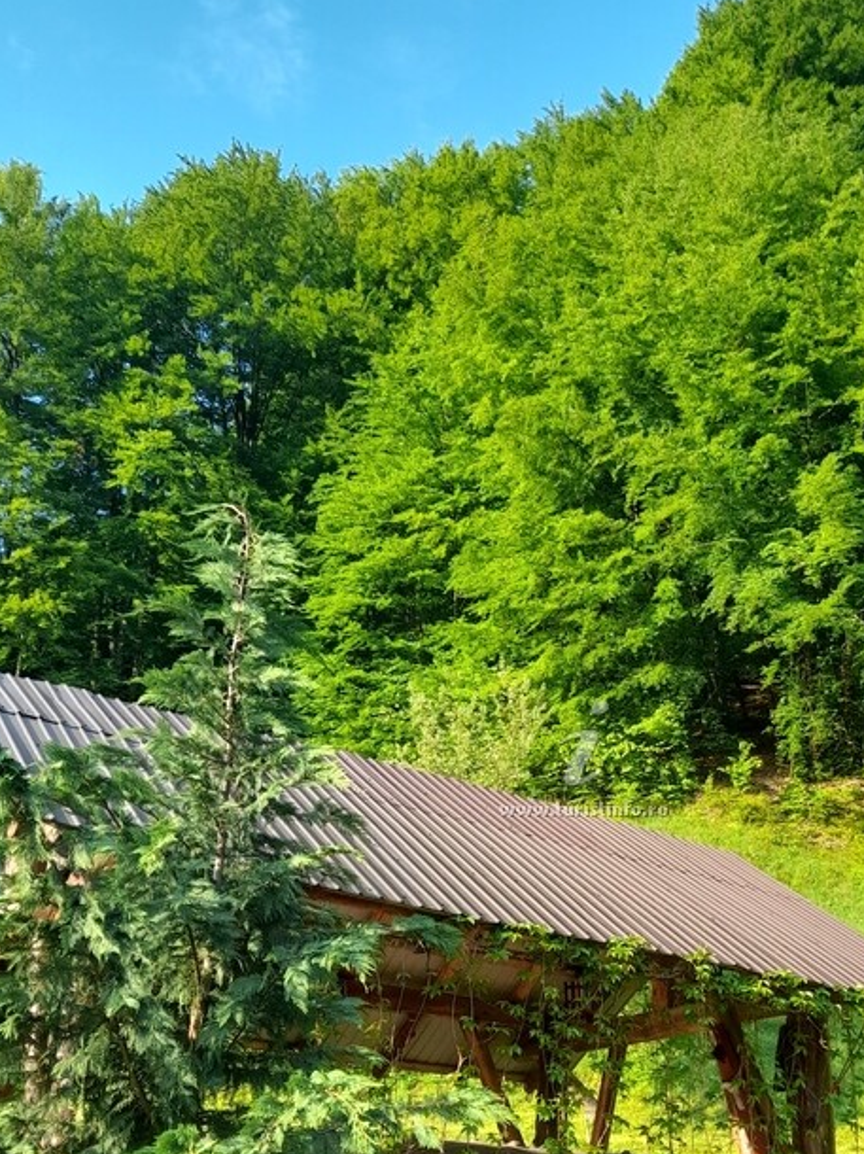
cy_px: 778
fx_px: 1399
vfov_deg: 44.1
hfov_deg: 33.9
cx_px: 605
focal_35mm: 42
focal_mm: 4.6
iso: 20
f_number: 2
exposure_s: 1/138
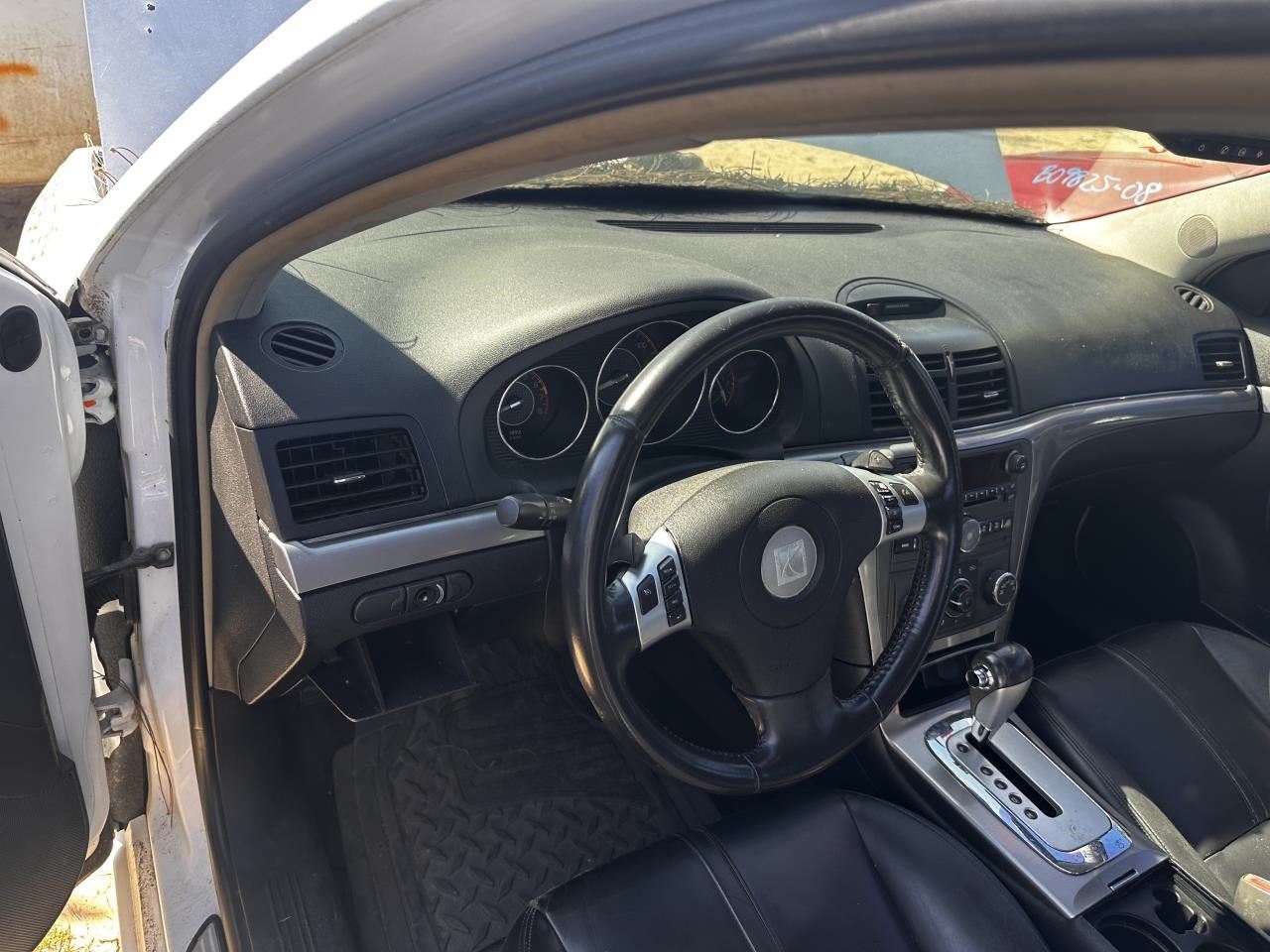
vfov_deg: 56.8
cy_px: 476
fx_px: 881
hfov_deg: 71.6
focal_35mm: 24
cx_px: 635
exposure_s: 1/384
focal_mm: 6.86
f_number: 1.78
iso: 80
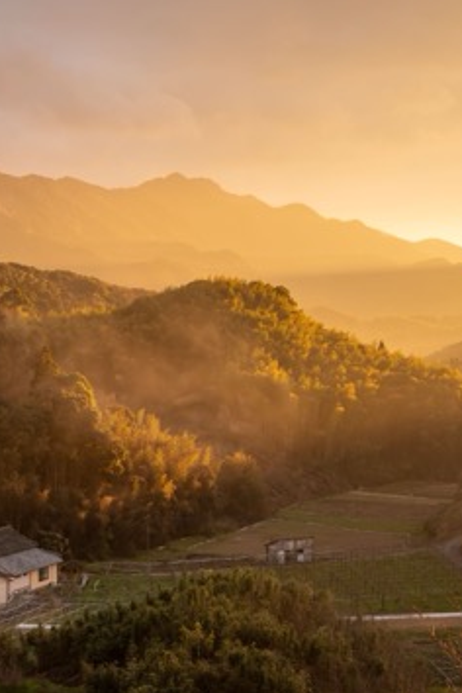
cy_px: 350
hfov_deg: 21.9
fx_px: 1193
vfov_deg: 32.4
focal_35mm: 62
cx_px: 178
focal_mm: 22
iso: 250
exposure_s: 1/60
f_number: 4.2
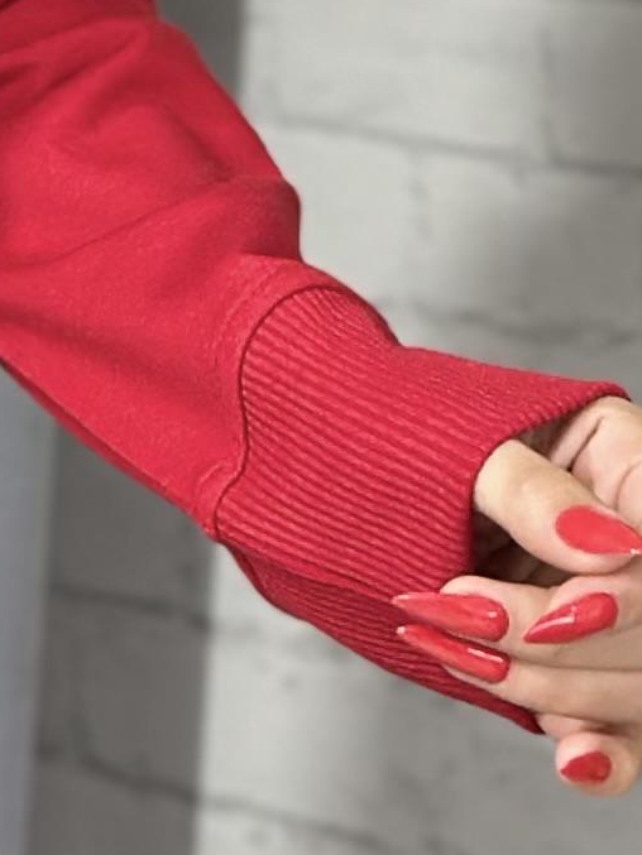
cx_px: -694
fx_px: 7070
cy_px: -493
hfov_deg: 5.1
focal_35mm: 286
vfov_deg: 6.8
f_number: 1.78
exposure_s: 1/50
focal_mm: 6.86
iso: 80
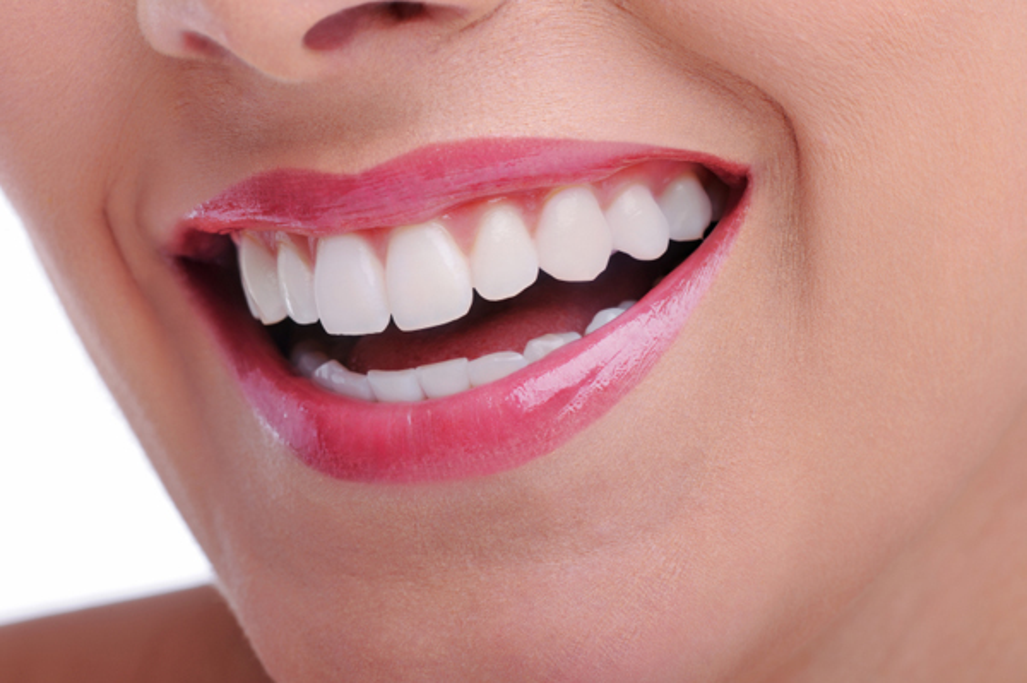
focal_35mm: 105
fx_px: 2993
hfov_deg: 19.5
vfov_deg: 13.0
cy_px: 342
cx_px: 514
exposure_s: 1/160
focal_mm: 105
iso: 100
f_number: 16
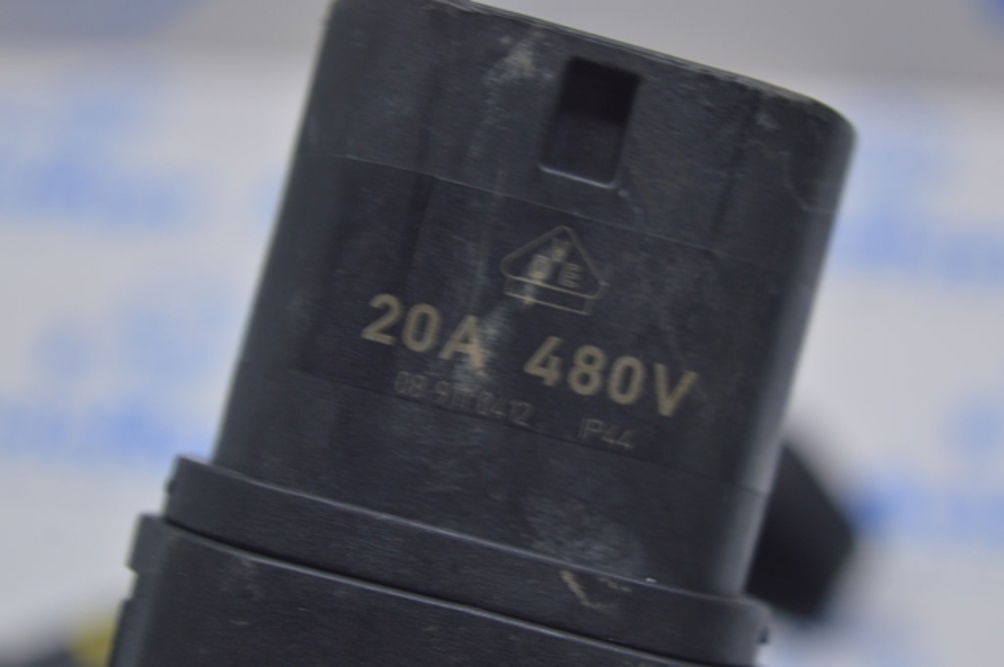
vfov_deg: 16.5
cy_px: 334
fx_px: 2298
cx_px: 502
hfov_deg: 24.6
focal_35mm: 82
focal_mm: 55
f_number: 5.6
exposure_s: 1/25
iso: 400
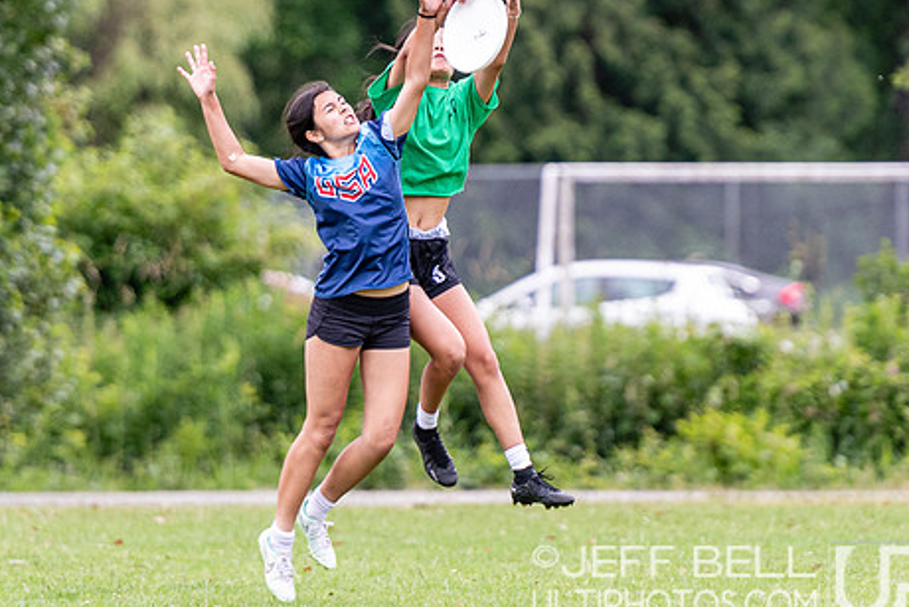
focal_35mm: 556
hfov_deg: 3.7
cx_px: 481
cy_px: 104
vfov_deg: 2.5
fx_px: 14043
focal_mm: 200
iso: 500
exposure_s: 1/1250
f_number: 3.2
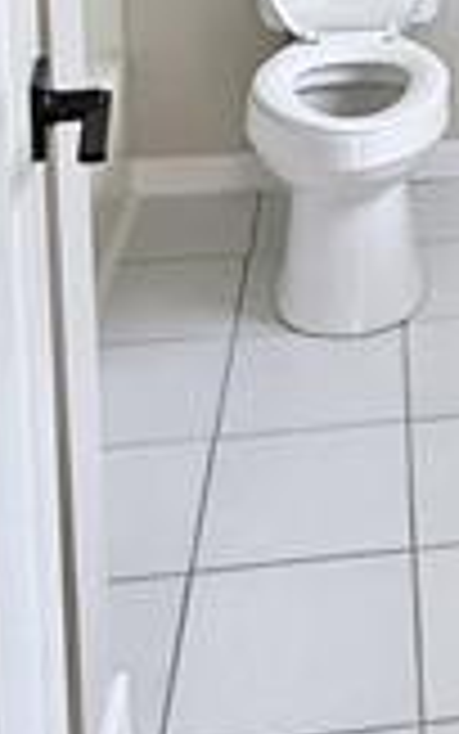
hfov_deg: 17.3
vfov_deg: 25.7
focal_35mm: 70
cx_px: 616
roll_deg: -2.4
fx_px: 1400
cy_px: -185
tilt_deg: -9.8
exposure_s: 1/99
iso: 250
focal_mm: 2.22
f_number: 2.2
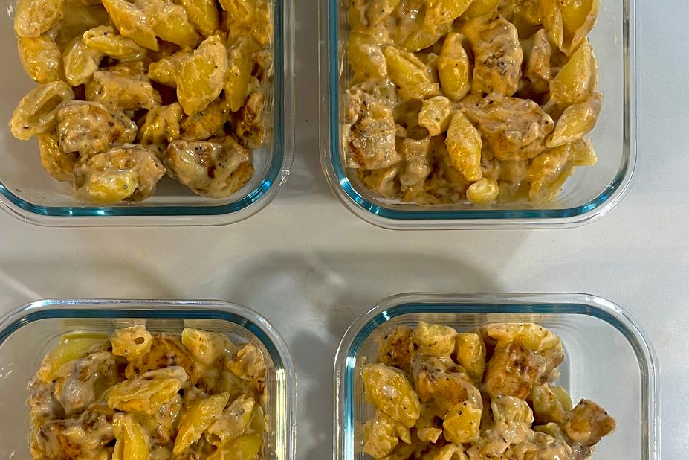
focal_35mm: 42
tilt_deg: -88.7
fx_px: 804
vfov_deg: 31.8
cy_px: 268
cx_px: 309
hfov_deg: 46.3
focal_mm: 5.1
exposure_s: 1/60
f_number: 1.6
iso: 125
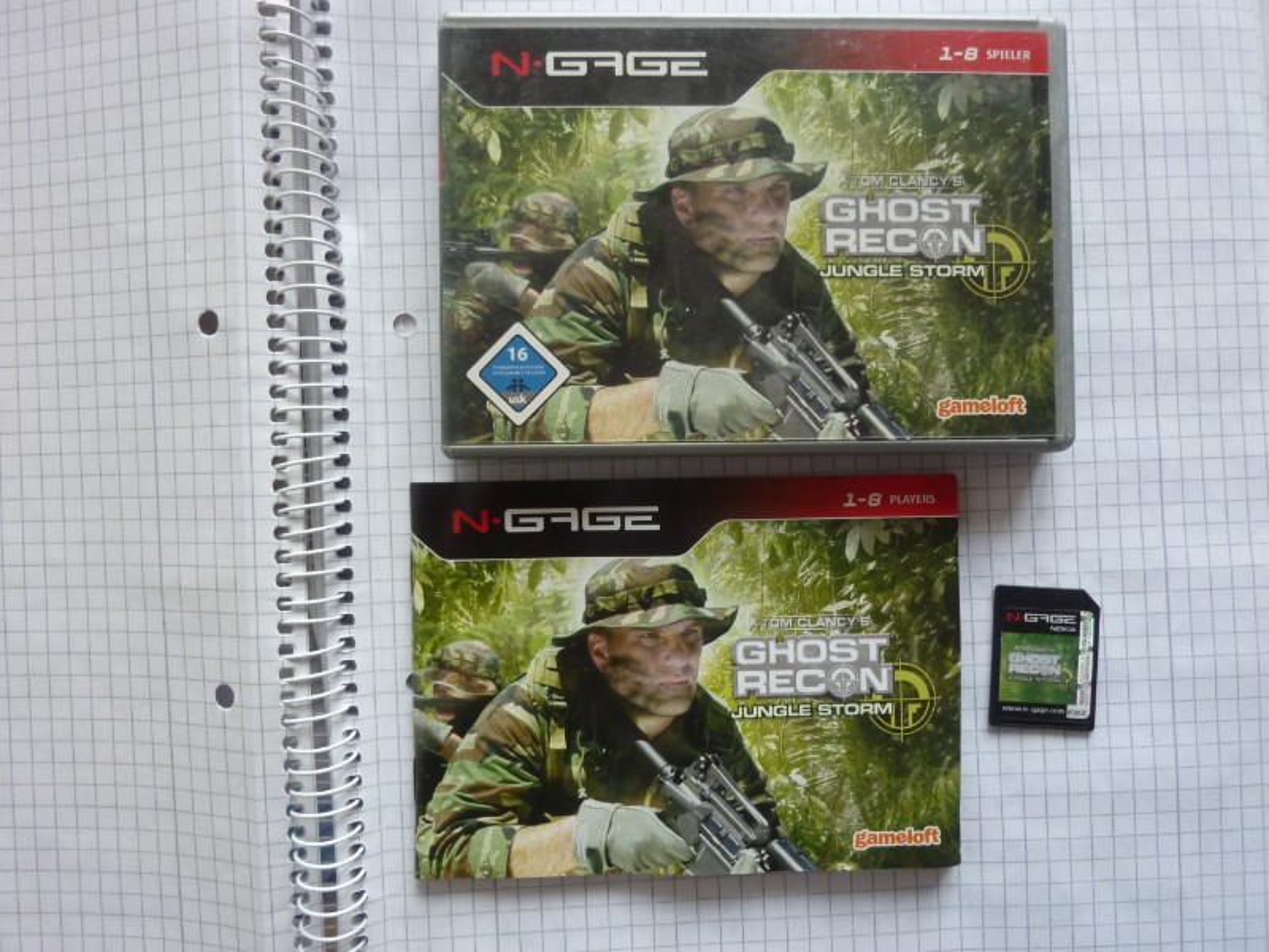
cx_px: 634
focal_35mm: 25
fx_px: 916
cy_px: 476
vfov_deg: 54.9
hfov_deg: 69.4
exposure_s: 1/30
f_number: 3.3
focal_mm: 4.5
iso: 250
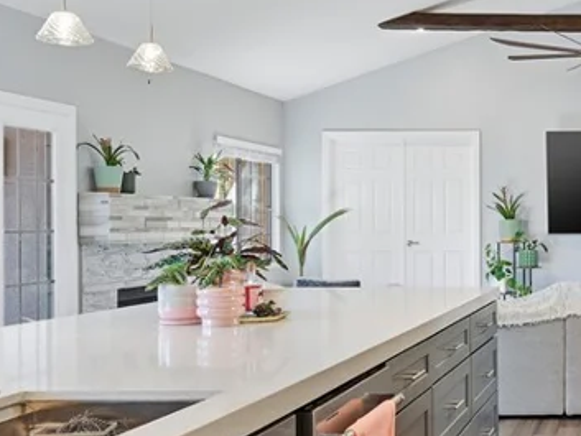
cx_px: 640
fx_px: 913
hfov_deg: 31.3
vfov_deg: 26.9
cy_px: 236
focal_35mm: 54
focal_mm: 19.5
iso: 500
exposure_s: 1/100
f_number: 9
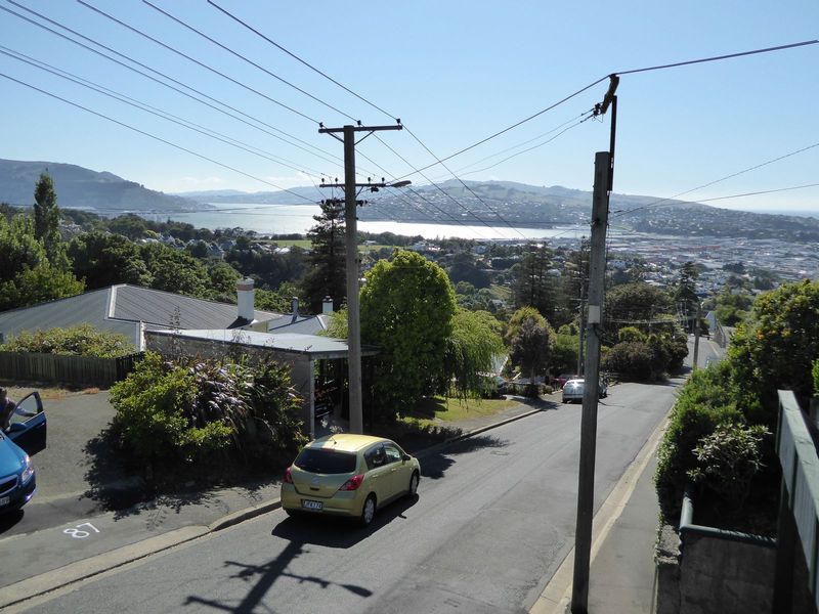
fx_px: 686
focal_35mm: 29
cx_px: 410
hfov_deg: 61.7
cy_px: 307
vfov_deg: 48.2
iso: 160
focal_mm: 5
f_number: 3.5
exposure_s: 1/1600
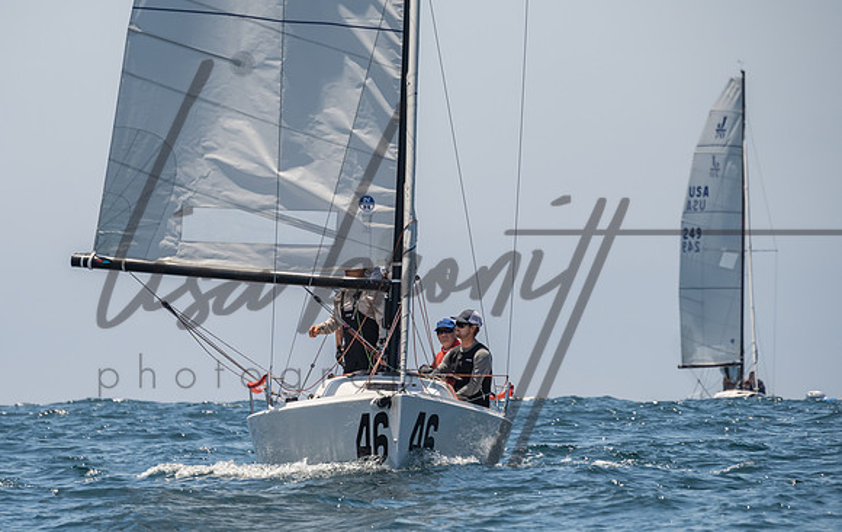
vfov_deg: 4.3
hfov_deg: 6.9
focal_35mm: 304
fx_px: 6999
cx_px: 321
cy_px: 304
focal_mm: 200
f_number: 6.3
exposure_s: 1/1000
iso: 400
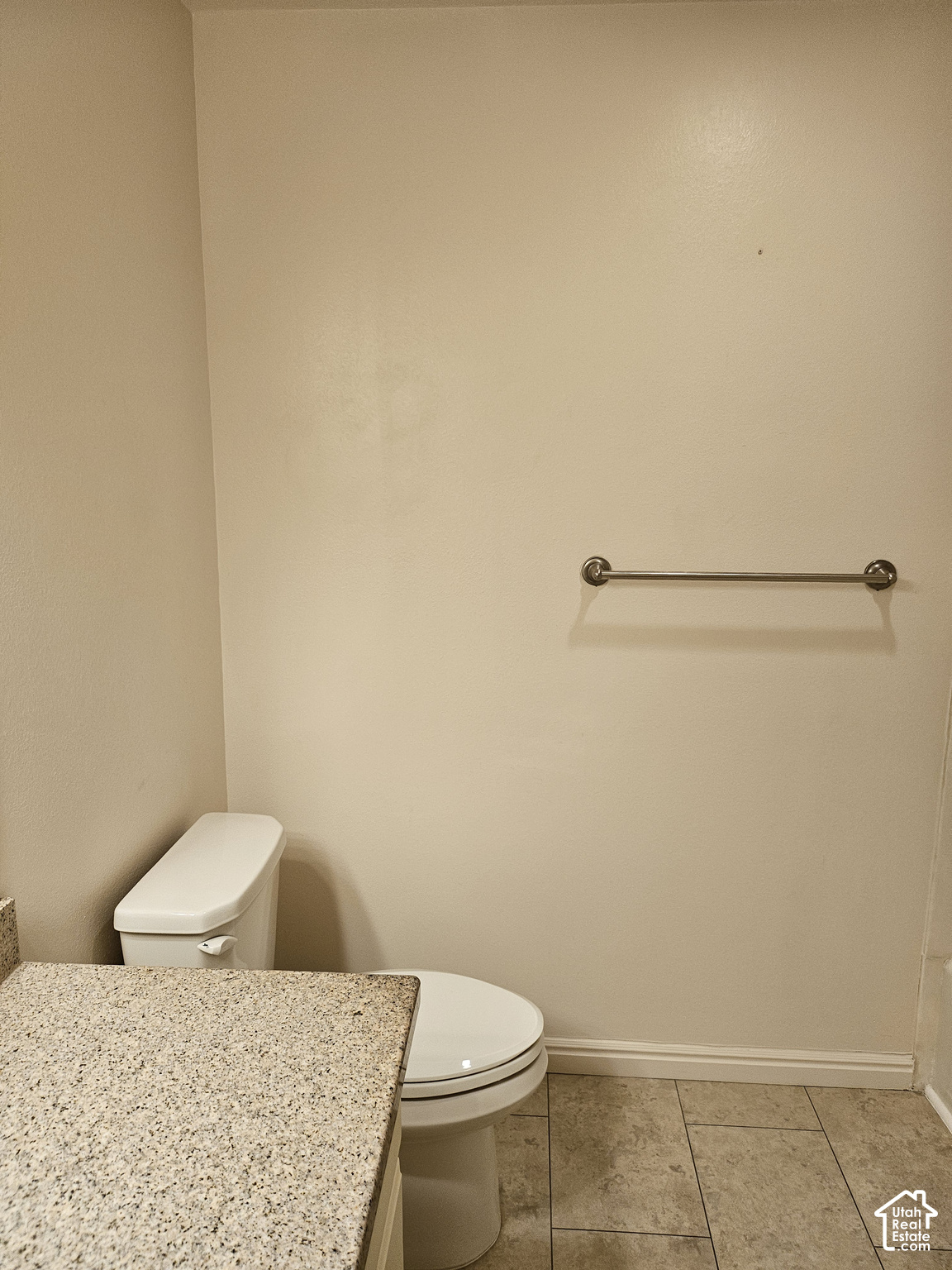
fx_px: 880
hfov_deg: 56.8
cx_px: 476
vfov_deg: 71.6
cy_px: 635
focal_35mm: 24
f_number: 1.8
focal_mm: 5
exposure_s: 1/120
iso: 125
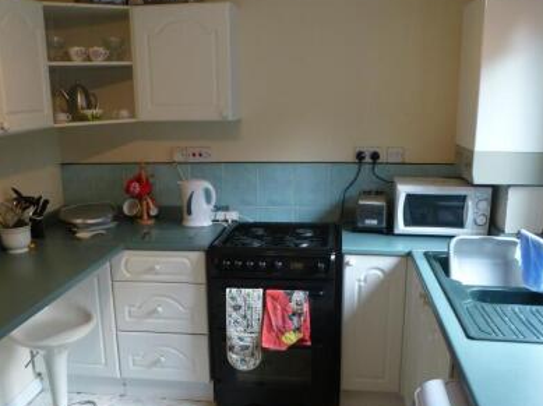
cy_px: 262
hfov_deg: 51.3
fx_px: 564
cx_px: 249
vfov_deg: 39.3
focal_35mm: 36
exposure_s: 1/60
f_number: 3.3
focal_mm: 4.3
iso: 250
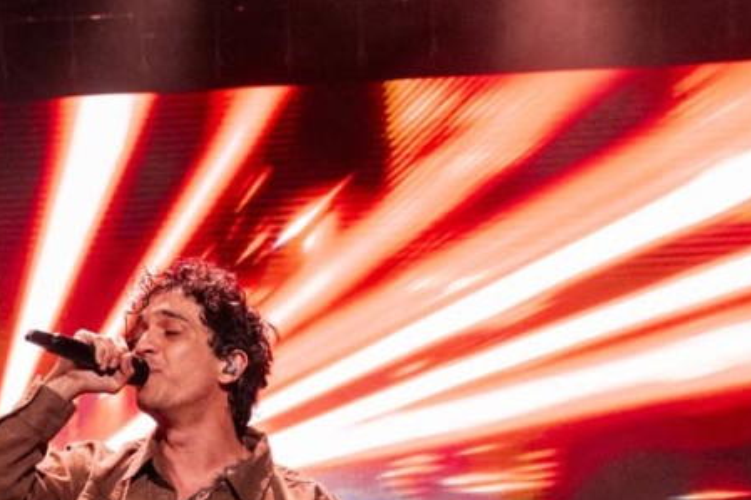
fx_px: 2231
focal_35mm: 107
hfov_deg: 18.6
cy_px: 666
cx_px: 7
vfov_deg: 12.4
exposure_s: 1/250
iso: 3200
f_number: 5
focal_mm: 40
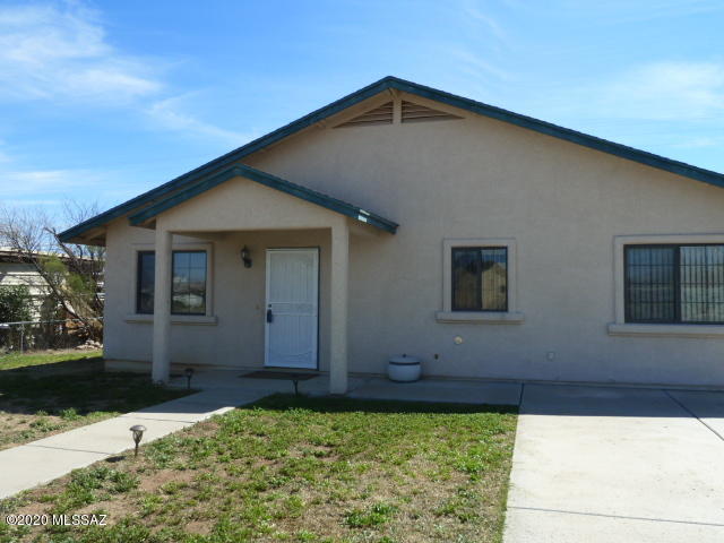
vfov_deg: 48.2
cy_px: 272
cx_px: 362
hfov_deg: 61.7
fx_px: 607
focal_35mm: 29
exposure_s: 1/500
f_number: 4
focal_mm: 4.7
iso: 80
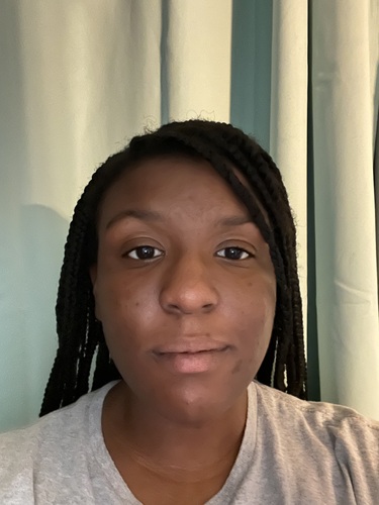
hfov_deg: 46.8
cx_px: 190
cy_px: 252
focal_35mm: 30
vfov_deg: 60.0
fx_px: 438
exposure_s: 1/15
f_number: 2.2
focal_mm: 2.71
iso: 2500
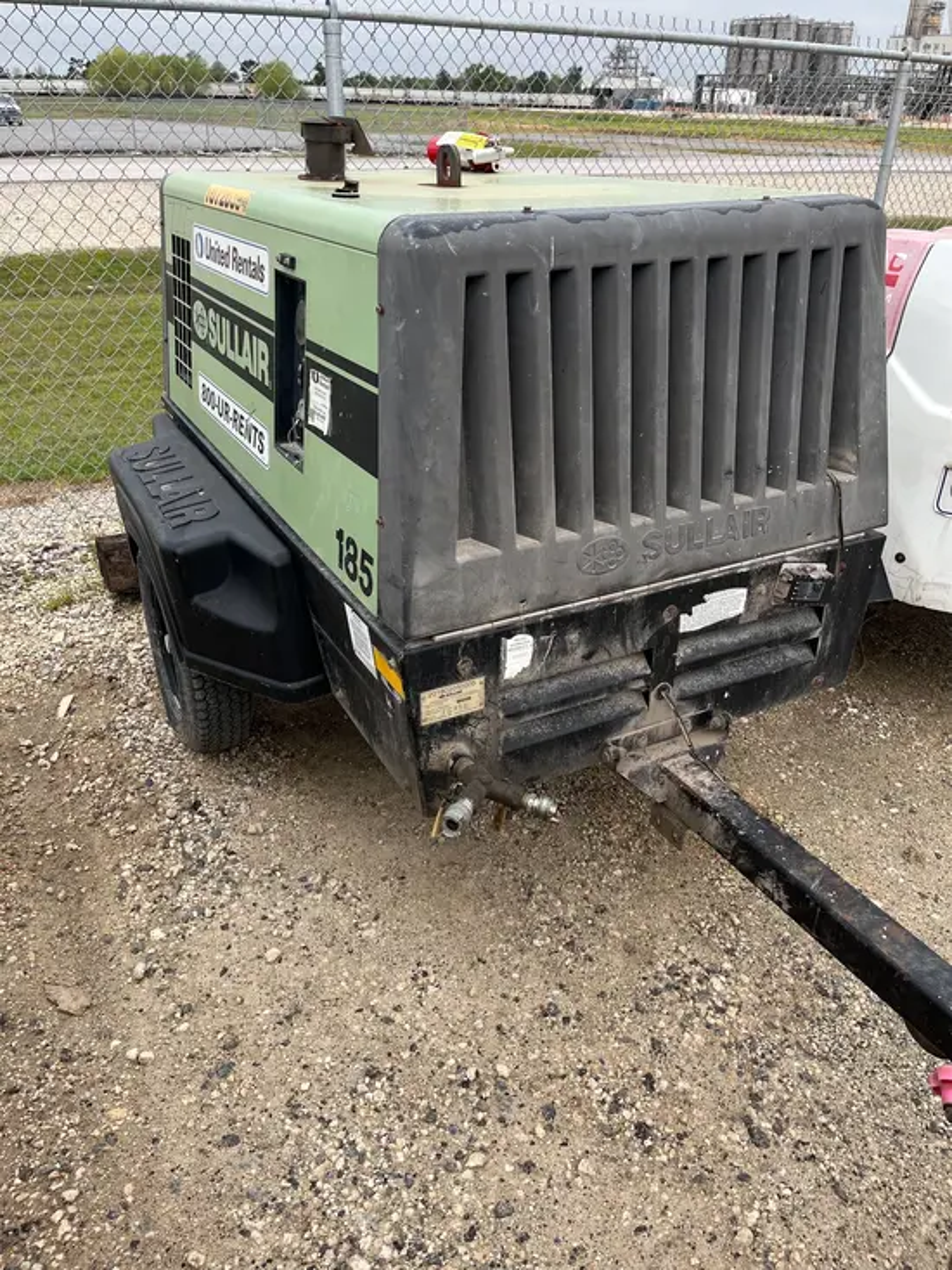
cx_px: 476
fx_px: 953
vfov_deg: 67.3
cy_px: 635
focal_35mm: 26
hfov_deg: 53.1
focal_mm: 5.1
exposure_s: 1/566
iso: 50
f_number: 1.6
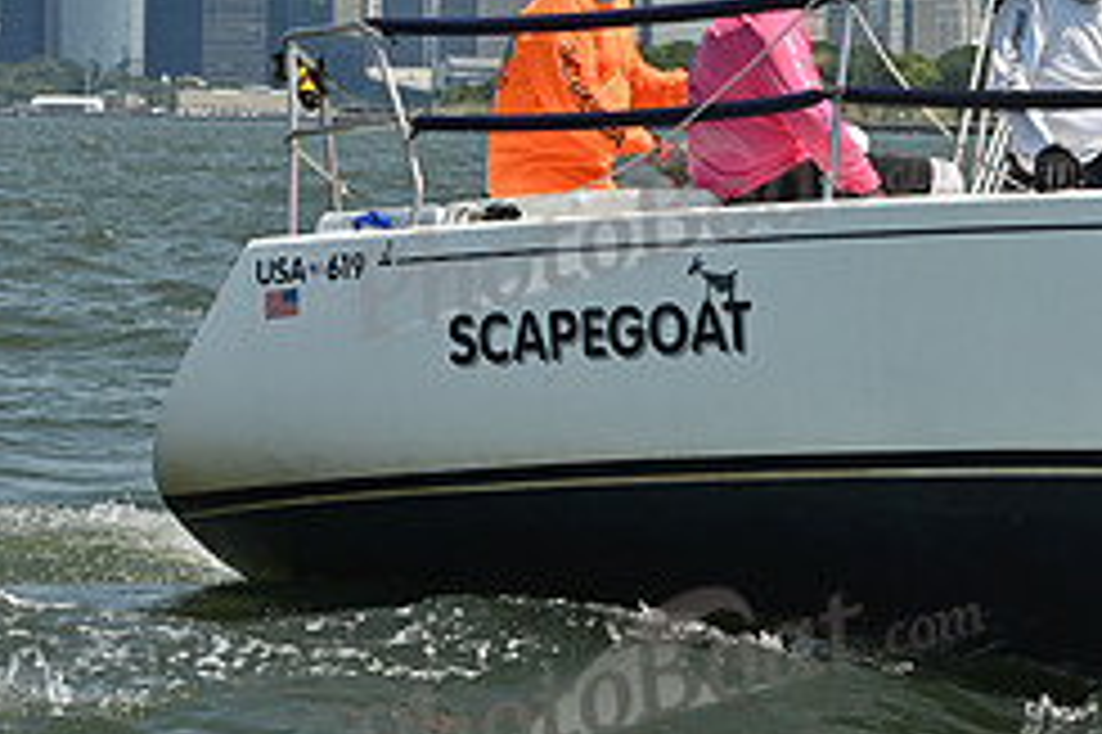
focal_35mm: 237
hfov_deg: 8.6
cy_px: -74
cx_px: 1219
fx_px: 7250
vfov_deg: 5.8
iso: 320
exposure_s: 1/1250
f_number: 10
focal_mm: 100
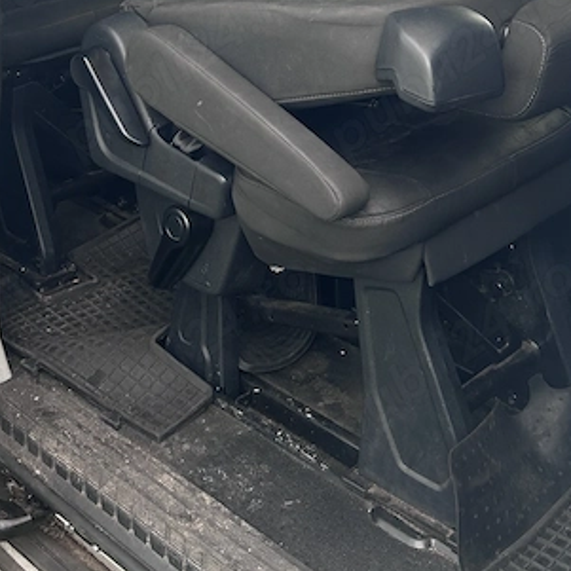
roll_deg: +3.3
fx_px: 1138
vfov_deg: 24.6
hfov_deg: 28.1
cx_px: 319
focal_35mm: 61
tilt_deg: -7.5
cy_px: -165
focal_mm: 5.7
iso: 50
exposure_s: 1/121
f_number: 1.5
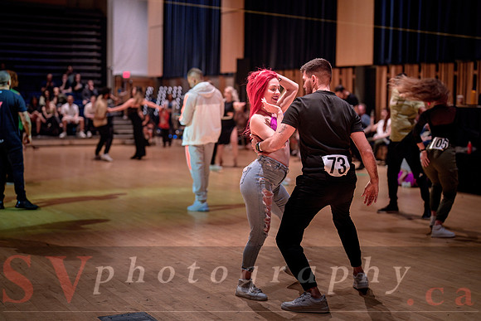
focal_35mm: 59
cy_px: 152
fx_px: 785
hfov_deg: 34.1
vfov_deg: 23.1
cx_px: 250
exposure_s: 1/250
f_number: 1.4
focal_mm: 50
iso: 1250
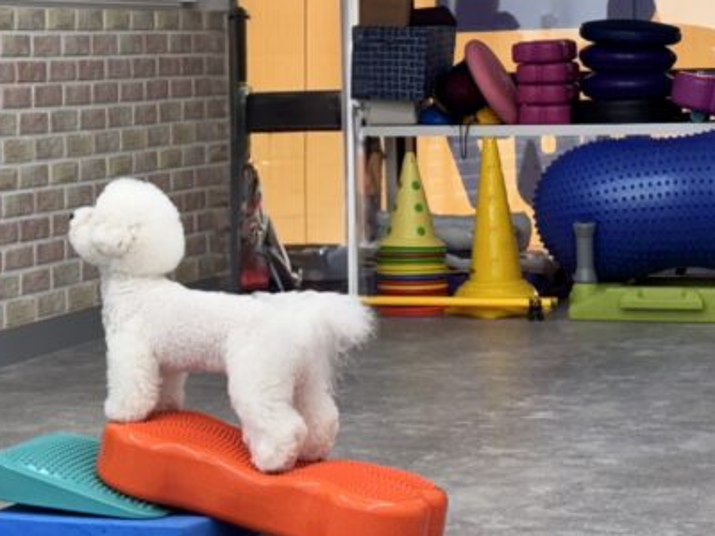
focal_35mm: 123
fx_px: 2541
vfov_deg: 12.0
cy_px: 66
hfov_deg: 15.9
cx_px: 120
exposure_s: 1/120
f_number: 1.78
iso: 64
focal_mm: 6.76
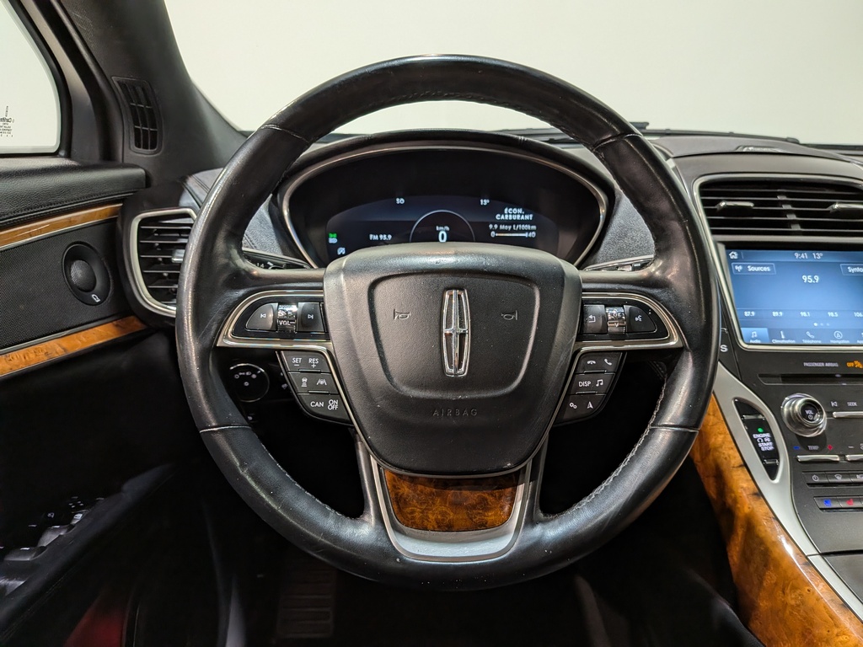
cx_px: 432
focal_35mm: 24
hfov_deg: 71.6
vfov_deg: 56.8
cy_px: 324
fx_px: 598
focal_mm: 4.53
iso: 219
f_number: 1.7
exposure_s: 1/120
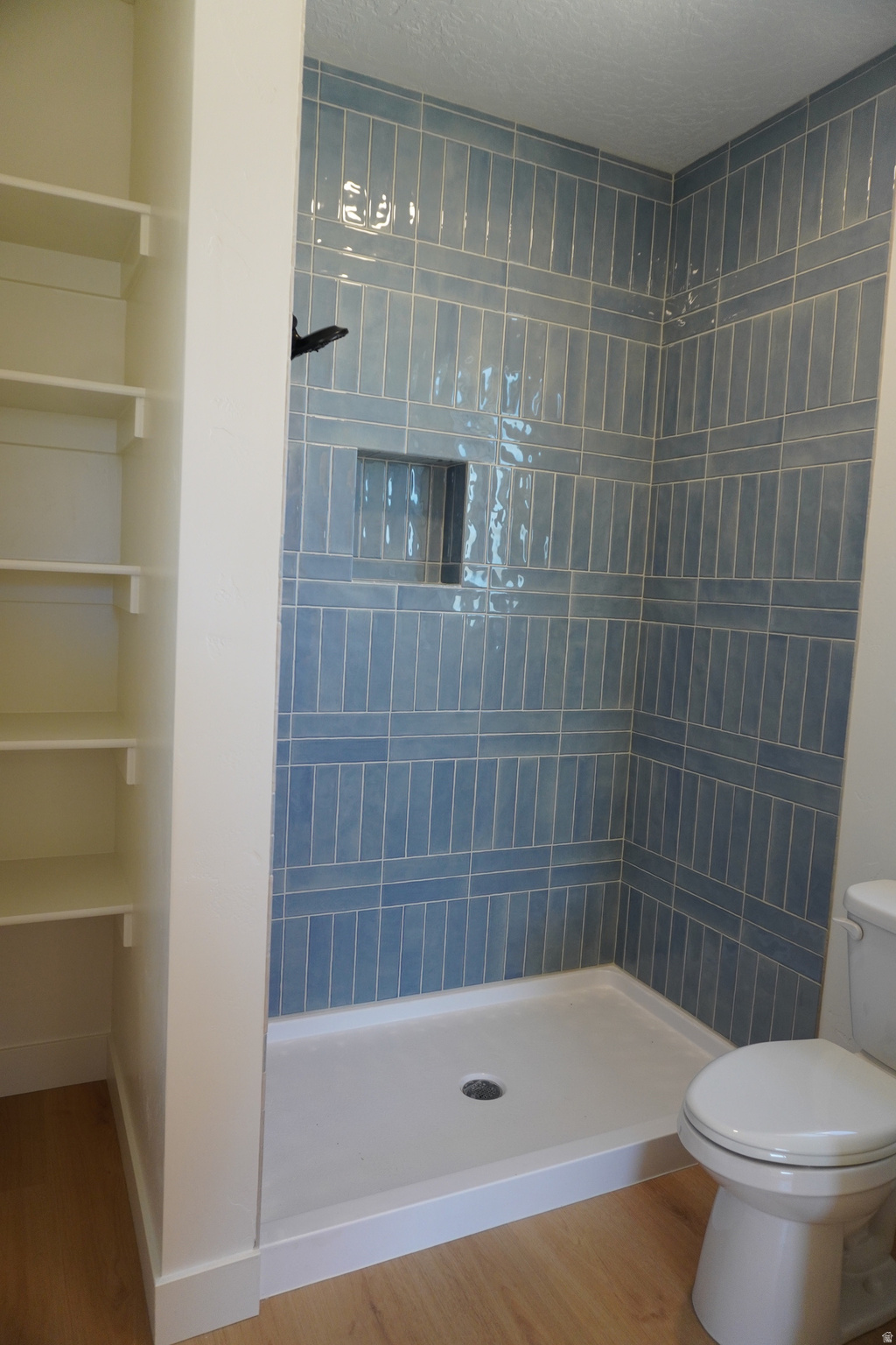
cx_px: 448
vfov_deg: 73.7
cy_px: 672
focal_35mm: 24
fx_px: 896
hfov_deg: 53.1
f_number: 4
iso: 640
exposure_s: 1/160
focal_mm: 16
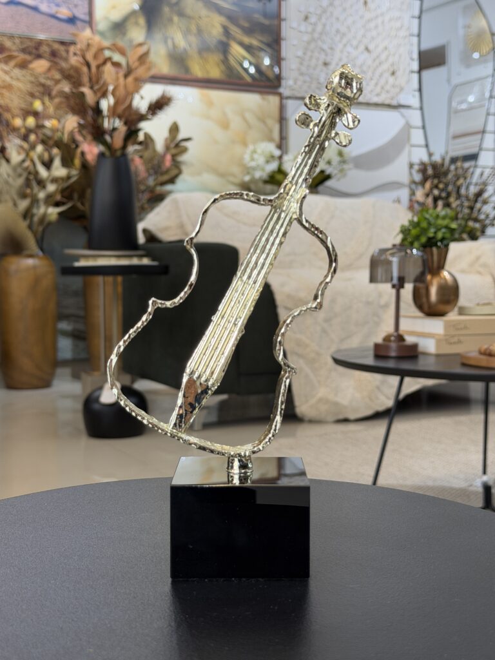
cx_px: 248
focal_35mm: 48
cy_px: 330
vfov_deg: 39.7
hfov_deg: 30.3
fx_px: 915
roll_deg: +0.0
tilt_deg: -4.2
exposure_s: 1/60
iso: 100
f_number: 1.78
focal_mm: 6.76
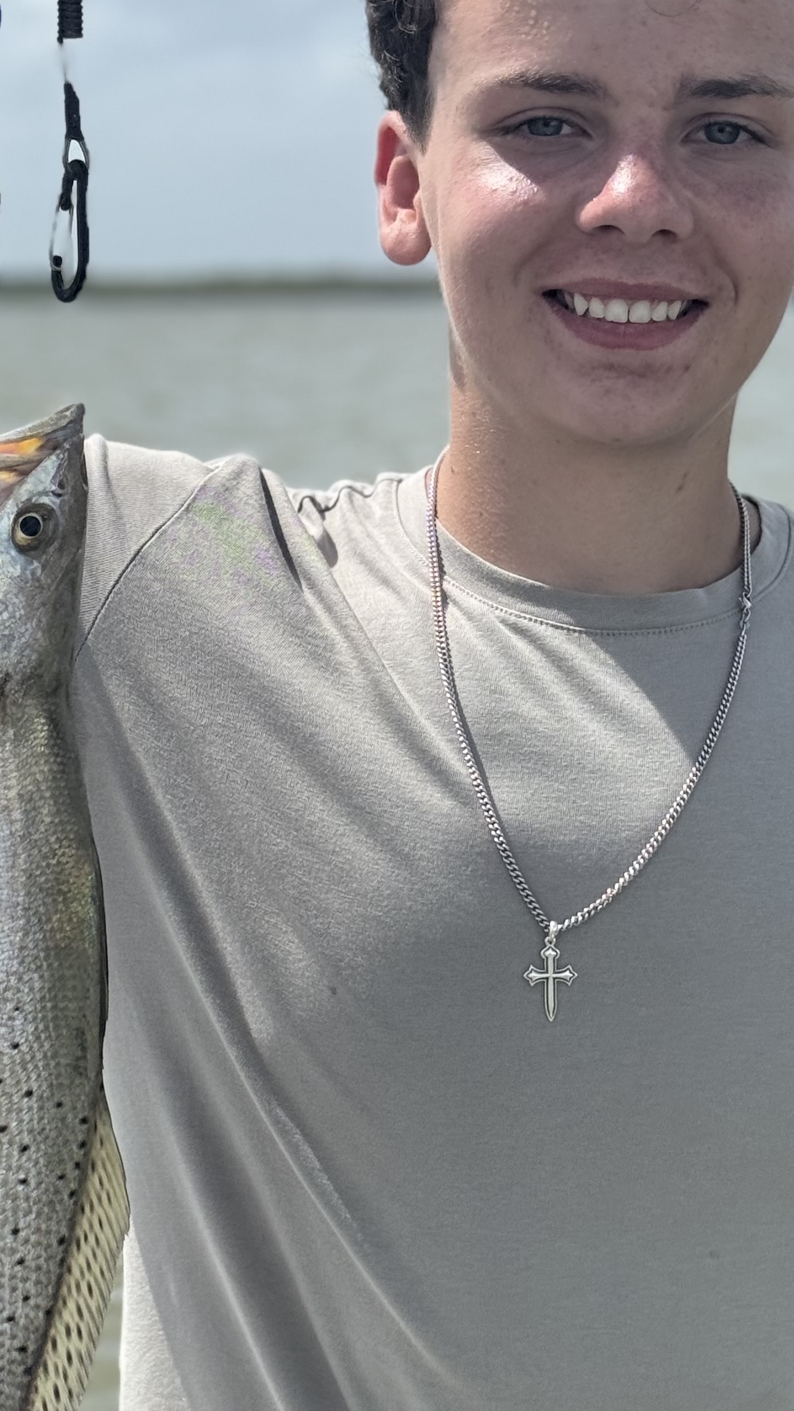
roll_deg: +2.0
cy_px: 792
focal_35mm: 92
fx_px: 3444
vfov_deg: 23.2
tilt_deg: -7.5
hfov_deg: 13.1
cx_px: 465
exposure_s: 1/4975
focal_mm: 6.76
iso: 64
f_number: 1.78
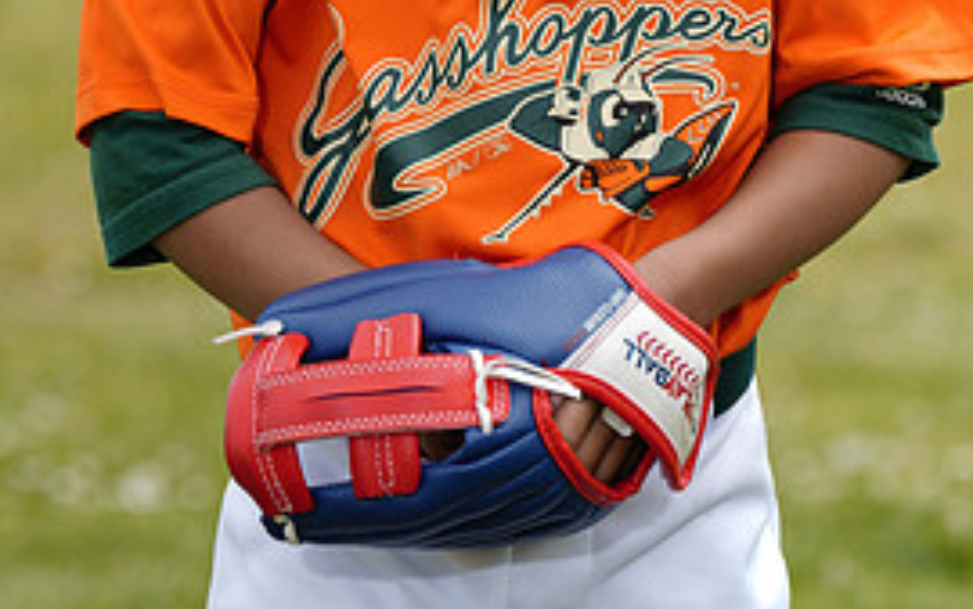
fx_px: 10160
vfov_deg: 3.4
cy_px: -328
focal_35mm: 383
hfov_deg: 5.5
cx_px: 456
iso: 50
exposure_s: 1/250
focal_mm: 175
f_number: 5.6
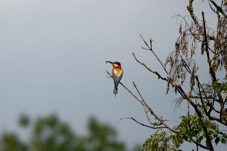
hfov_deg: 2.3
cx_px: 114
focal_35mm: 900
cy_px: 76
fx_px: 5675
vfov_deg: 1.5
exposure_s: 1/5000
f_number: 10
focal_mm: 600
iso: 1000
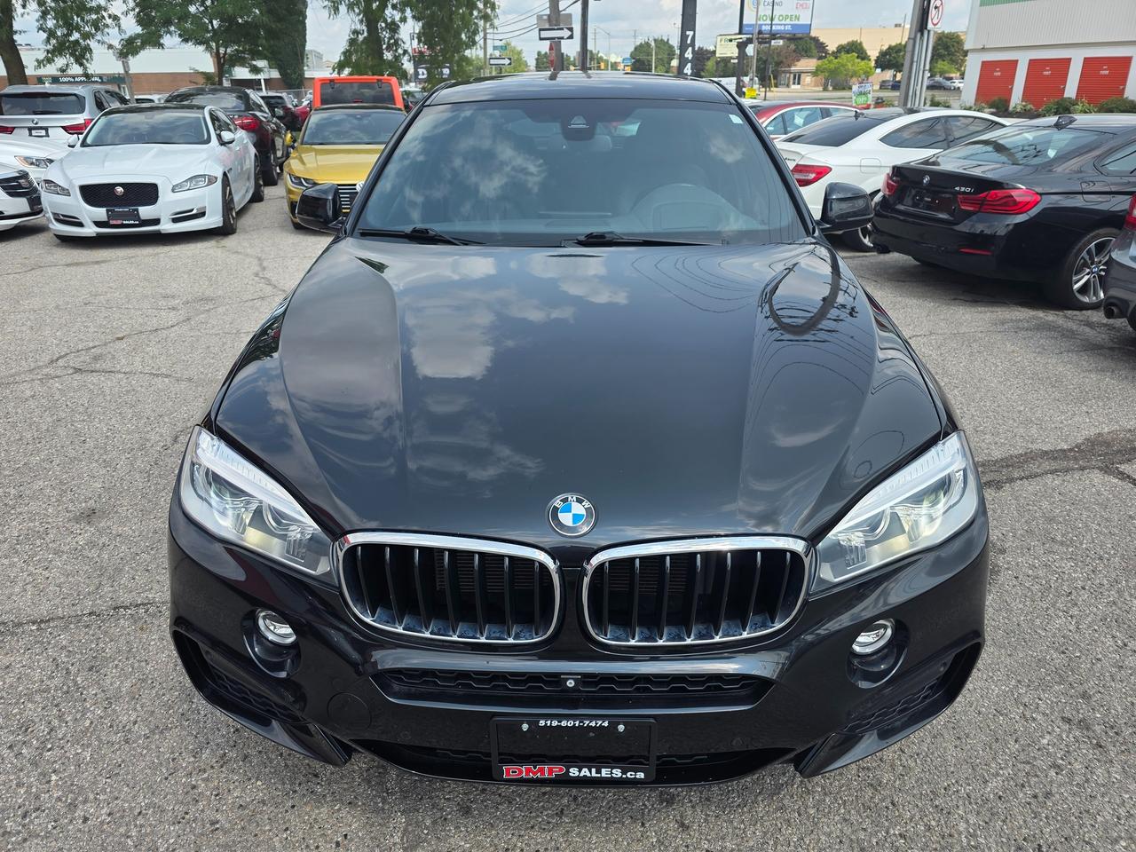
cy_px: 426
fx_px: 755
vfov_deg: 58.9
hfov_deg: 73.9
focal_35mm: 23
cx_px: 568
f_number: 1.7
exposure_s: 1/3185
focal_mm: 6.3
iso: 80
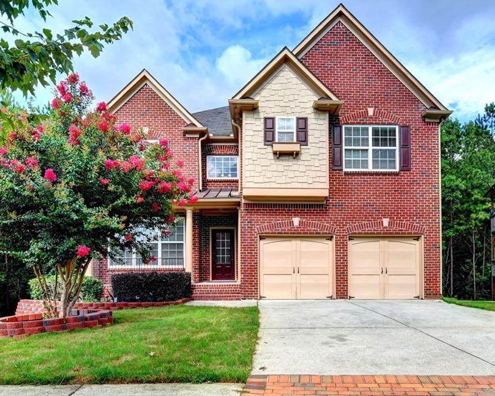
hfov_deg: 77.5
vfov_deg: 65.5
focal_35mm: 21
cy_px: 195
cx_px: 268
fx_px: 308
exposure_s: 1/80
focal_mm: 18
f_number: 8
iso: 64
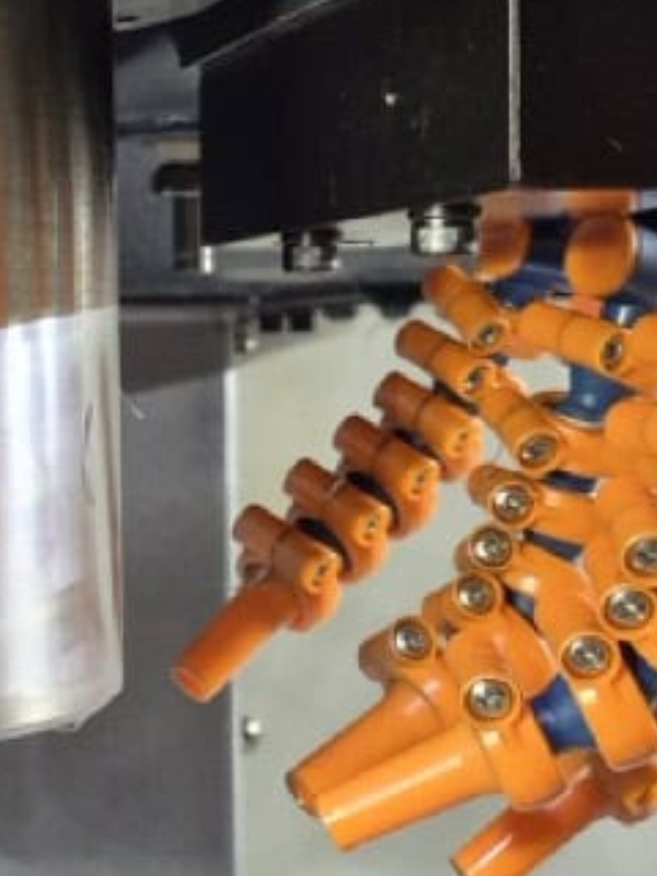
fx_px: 2328
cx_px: -167
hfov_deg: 15.4
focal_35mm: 92
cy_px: 356
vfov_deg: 21.3
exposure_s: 1/120
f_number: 1.8
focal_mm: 5.4
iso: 400
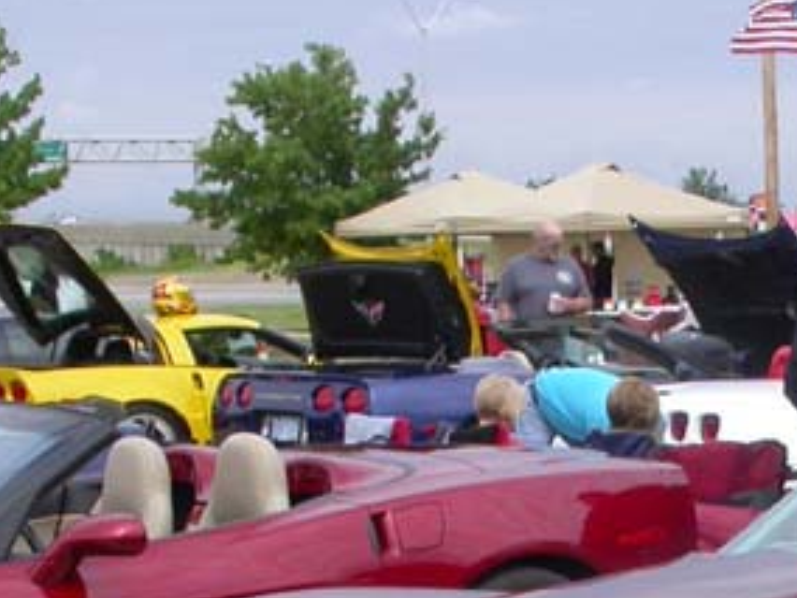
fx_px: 2464
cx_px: 749
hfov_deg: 18.0
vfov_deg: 13.4
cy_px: 736
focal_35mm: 107
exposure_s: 1/259
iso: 100
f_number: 6.7
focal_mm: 7.85
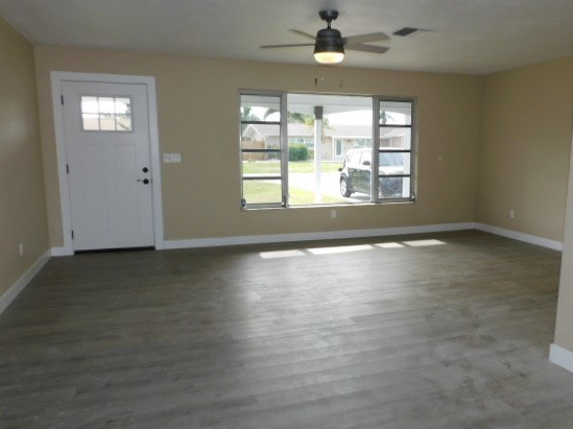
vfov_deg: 49.7
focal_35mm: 28
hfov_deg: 63.2
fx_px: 463
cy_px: 218
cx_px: 330
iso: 125
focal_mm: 4.3
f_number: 3.3
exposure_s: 1/160
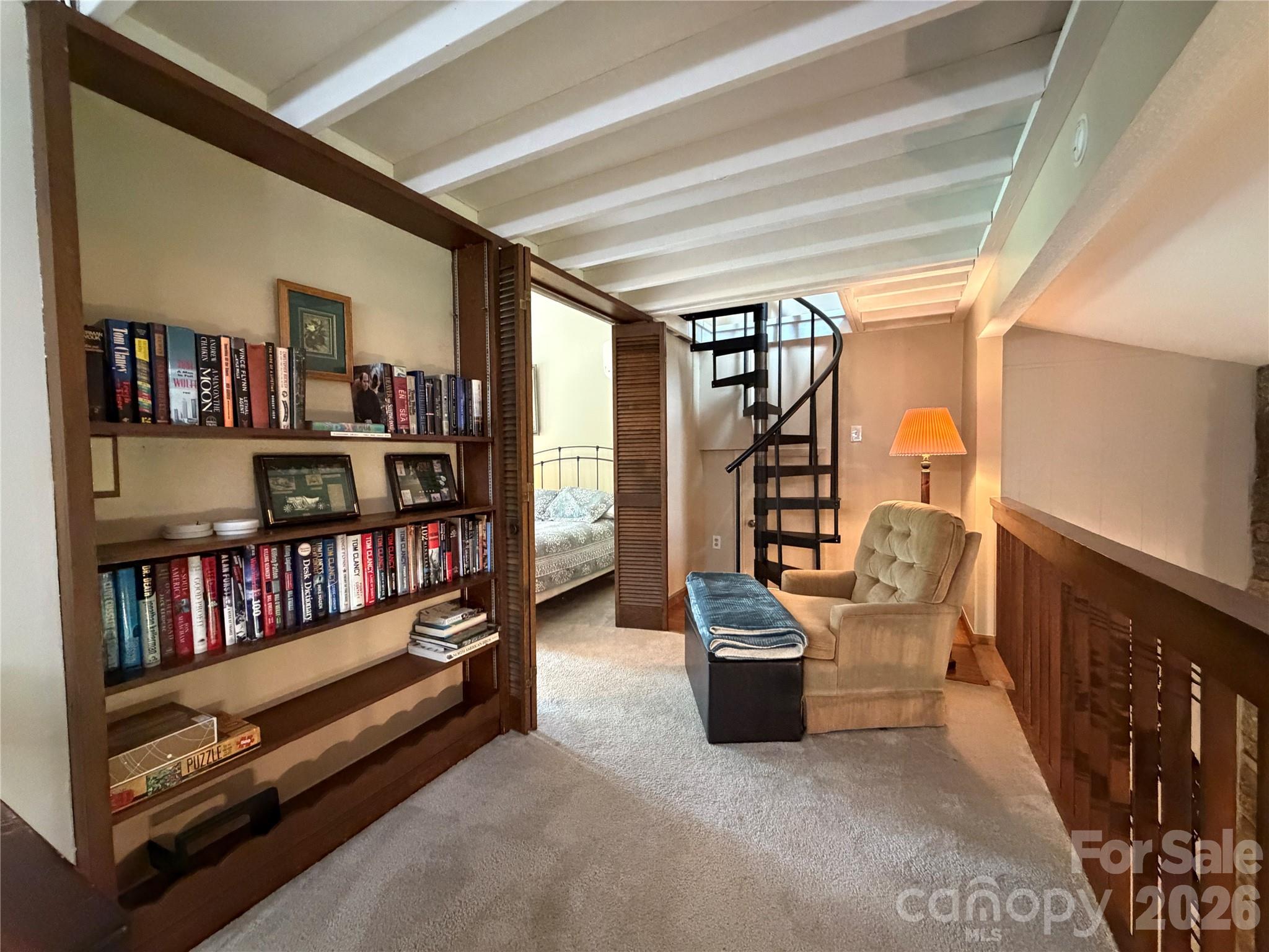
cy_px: 476
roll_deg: +1.1
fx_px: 513
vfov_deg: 85.7
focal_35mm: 14
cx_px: 634
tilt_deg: -2.5
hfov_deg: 102.1
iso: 1000
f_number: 2.2
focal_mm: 2.22
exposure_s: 1/60
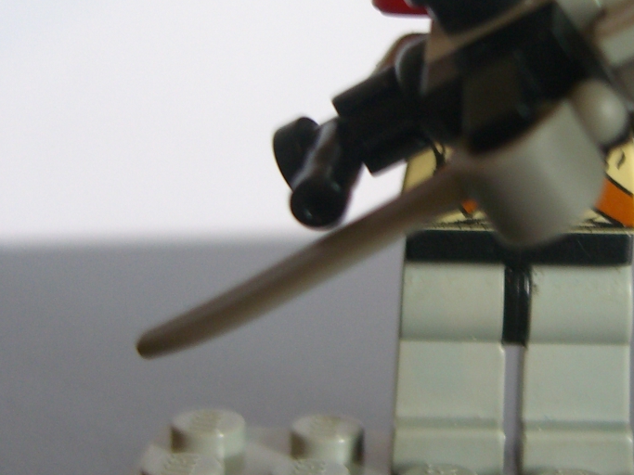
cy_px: 170
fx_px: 1630
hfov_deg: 21.8
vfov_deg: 16.6
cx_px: 465
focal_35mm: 89
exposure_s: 1/20
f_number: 2.8
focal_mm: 7.9
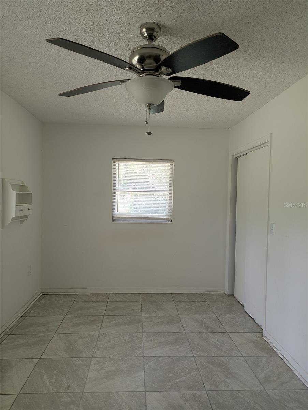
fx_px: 284
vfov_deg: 71.5
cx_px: 154
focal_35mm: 24
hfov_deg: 56.9
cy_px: 205
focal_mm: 6.81
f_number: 1.85
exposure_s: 1/62.9
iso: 46
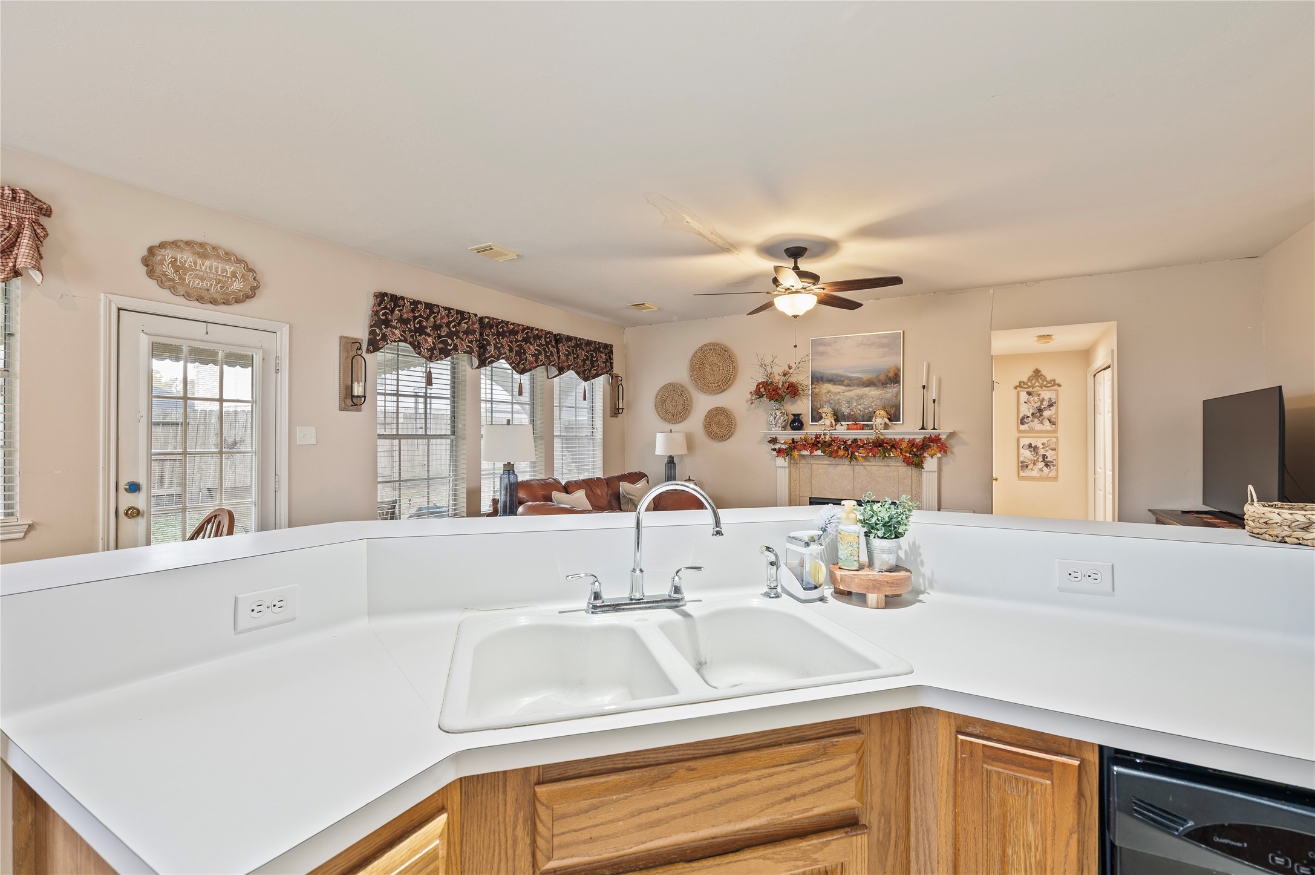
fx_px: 584
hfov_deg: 96.8
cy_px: 438
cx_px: 658
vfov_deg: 73.7
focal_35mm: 16
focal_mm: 16
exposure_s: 1/1.25
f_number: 4.5
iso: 125
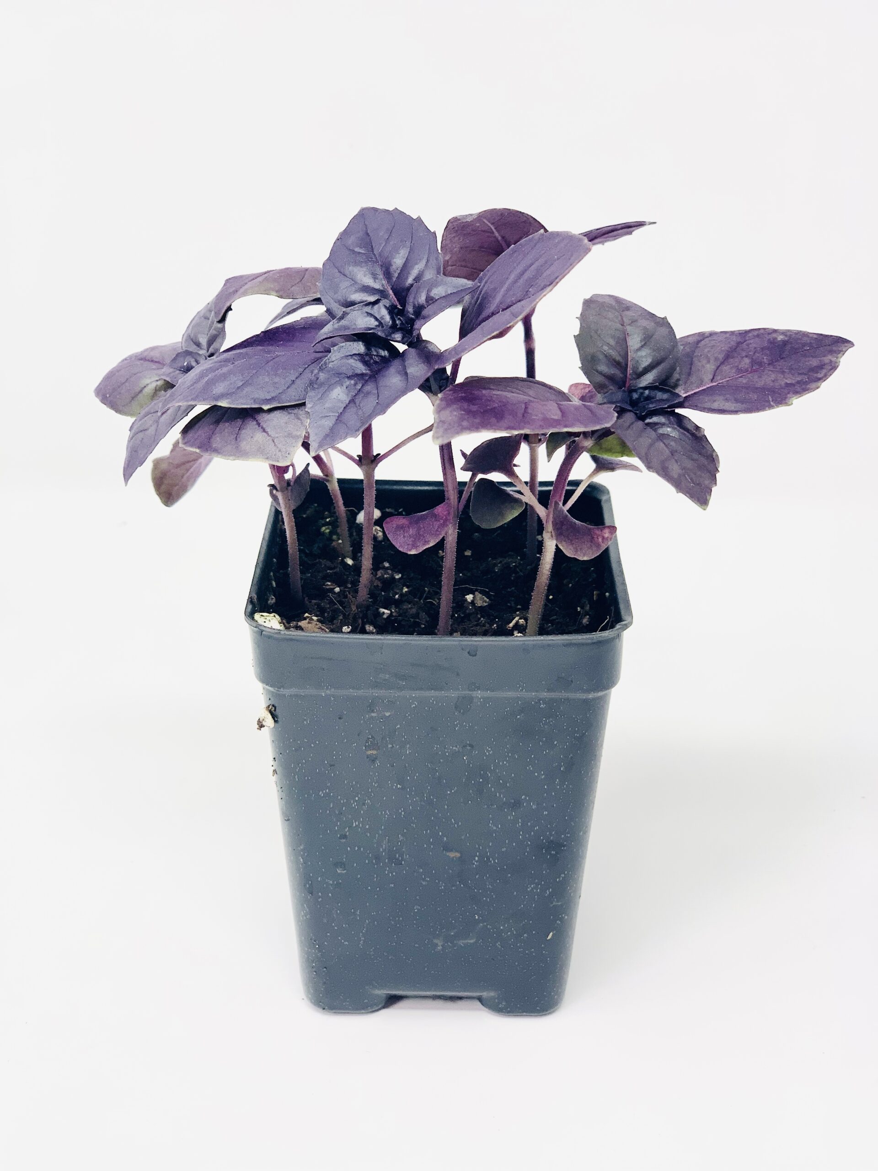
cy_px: 586
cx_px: 439
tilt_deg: -25.7
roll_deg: +0.5
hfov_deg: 28.0
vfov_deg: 36.8
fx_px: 1759
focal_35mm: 52
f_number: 2.4
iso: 25
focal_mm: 6
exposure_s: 1/120
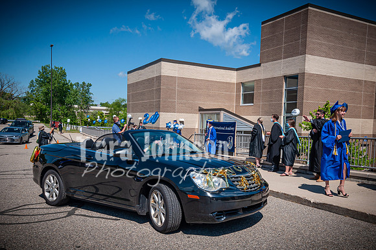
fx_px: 329
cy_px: 138
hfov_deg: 59.4
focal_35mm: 32
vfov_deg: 41.5
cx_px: 208
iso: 200
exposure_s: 1/400
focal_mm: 19
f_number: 10
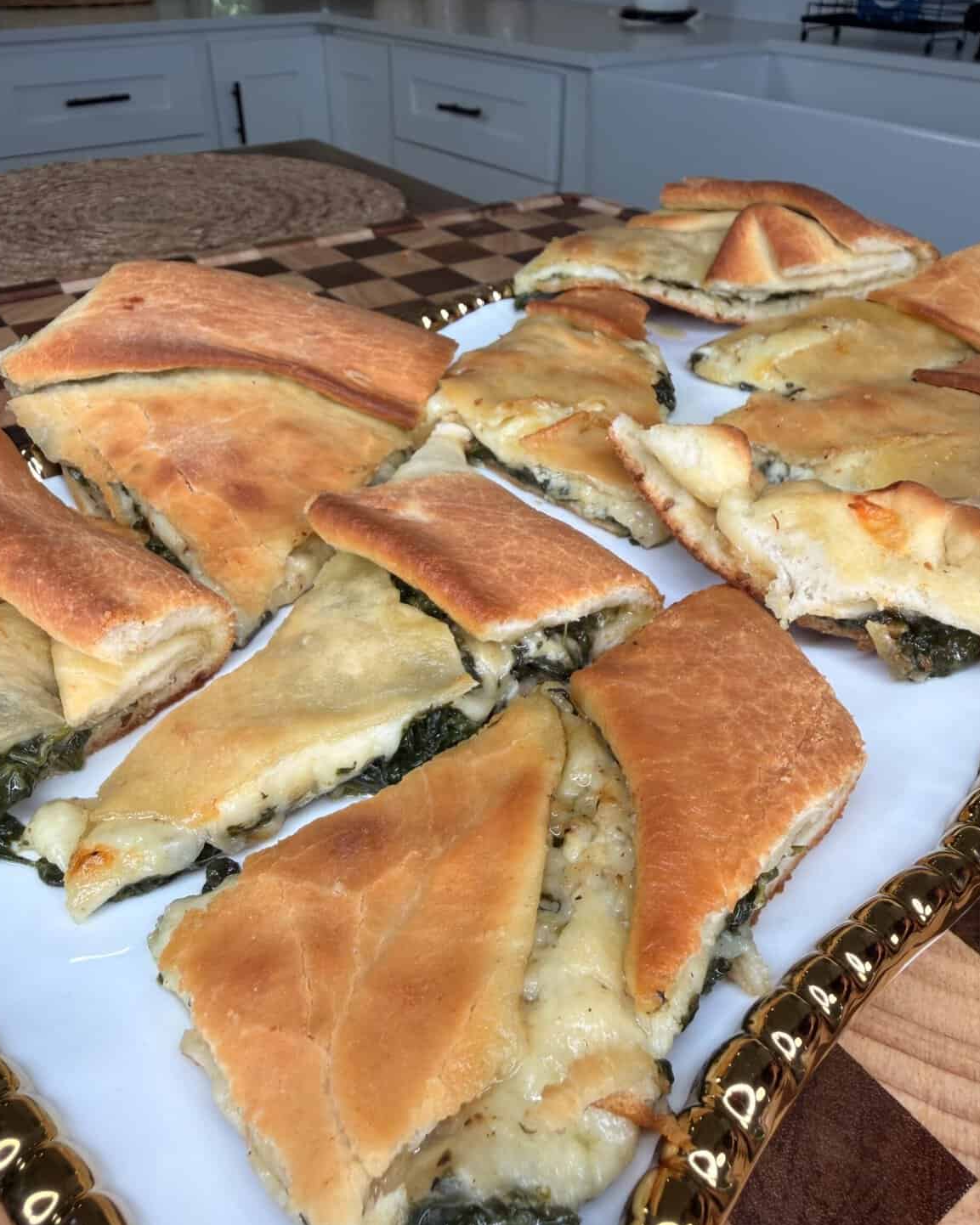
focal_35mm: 26
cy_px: 631
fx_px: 943
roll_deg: -0.3
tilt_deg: -33.2
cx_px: 490
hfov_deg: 54.9
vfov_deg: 66.0
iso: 32
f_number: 2.2
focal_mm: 2.22
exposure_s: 1/120
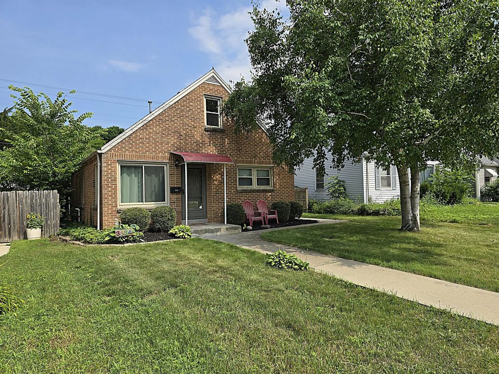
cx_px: 250
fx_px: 332
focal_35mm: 23
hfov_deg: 73.9
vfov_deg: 58.9
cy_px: 187
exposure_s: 1/593
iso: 12
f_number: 1.7
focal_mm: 6.3
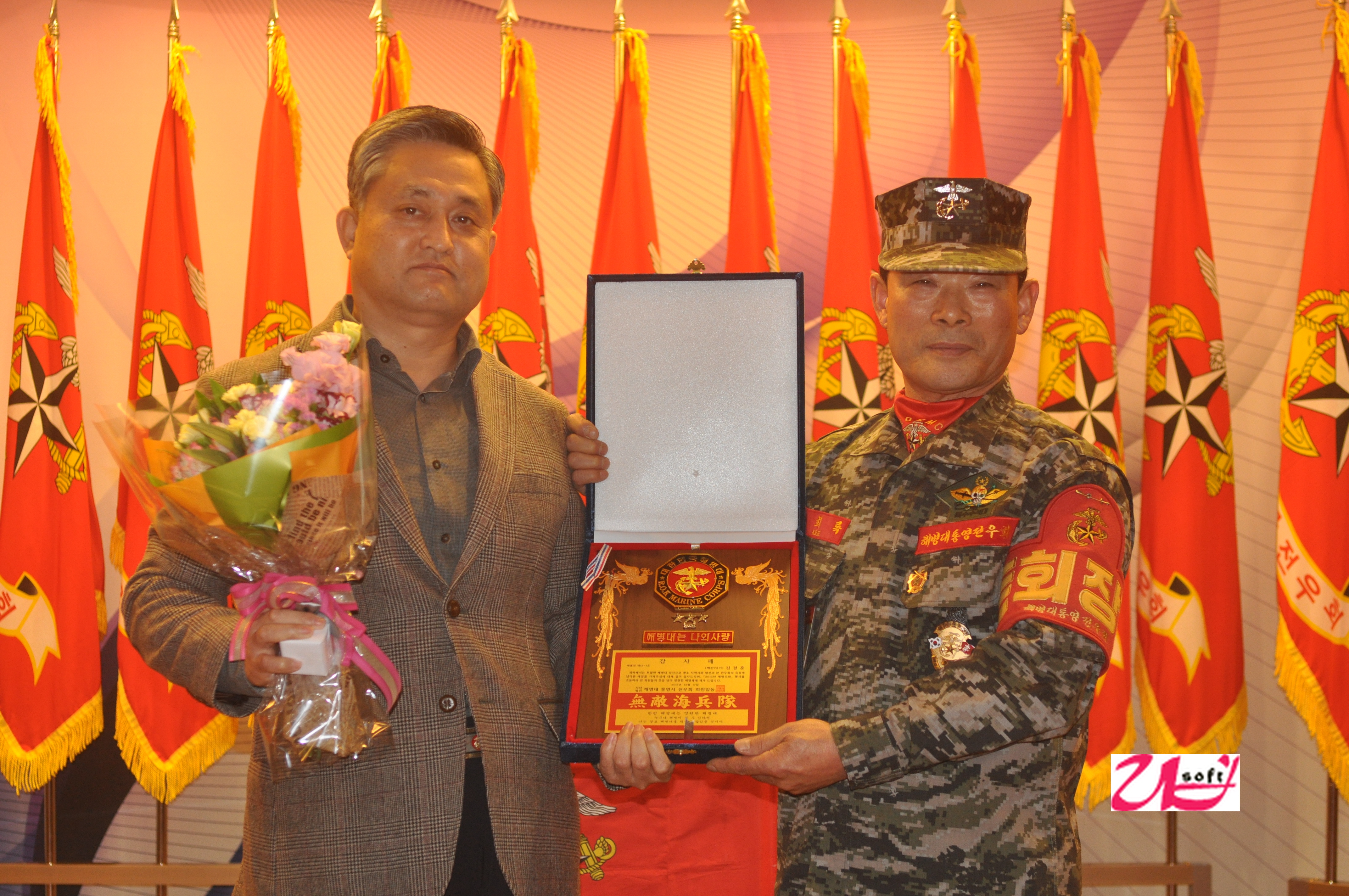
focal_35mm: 52
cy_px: 448
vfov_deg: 25.7
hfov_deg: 37.9
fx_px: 1965
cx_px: 674
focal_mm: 35
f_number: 4
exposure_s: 1/80
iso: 800
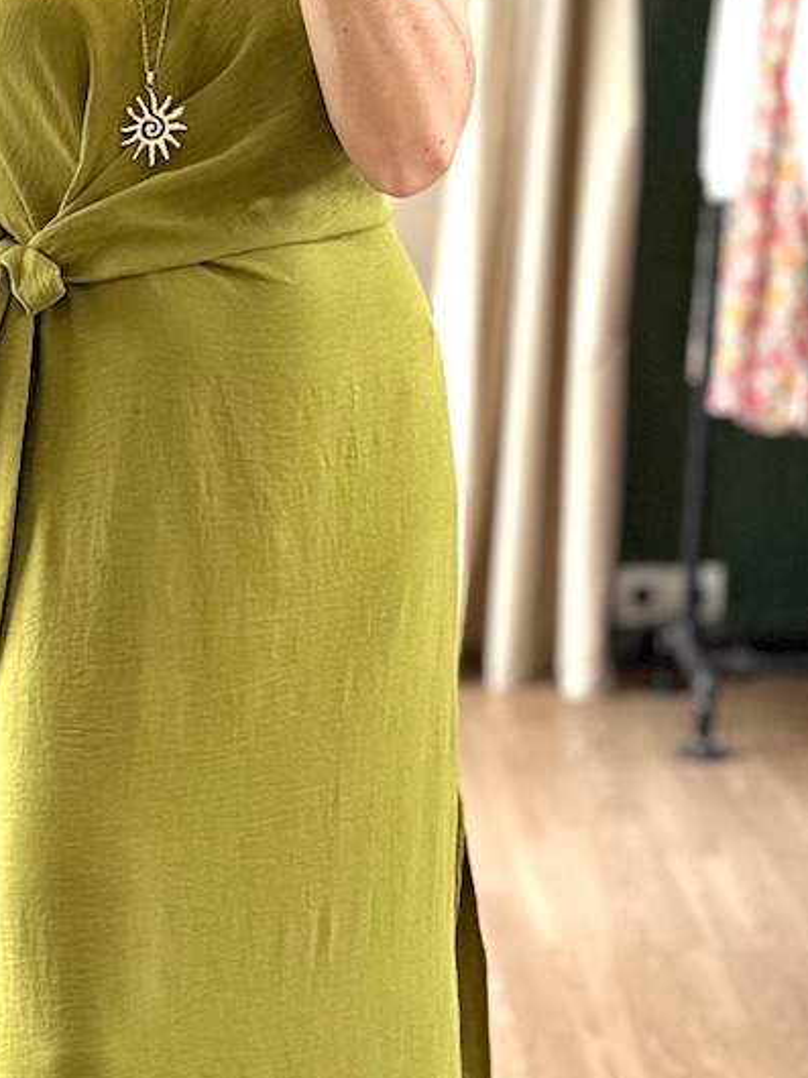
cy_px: 539
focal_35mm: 58
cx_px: 122
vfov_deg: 33.2
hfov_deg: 24.7
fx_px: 1807
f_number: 1.78
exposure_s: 1/121
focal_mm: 6.86
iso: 200
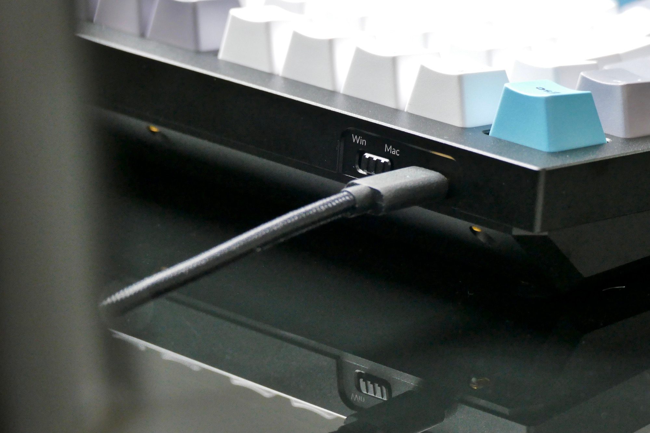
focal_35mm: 180
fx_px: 3249
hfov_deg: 11.4
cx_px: 325
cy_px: 216
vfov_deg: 7.6
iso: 1000
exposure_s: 1/100
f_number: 4.5
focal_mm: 65.81
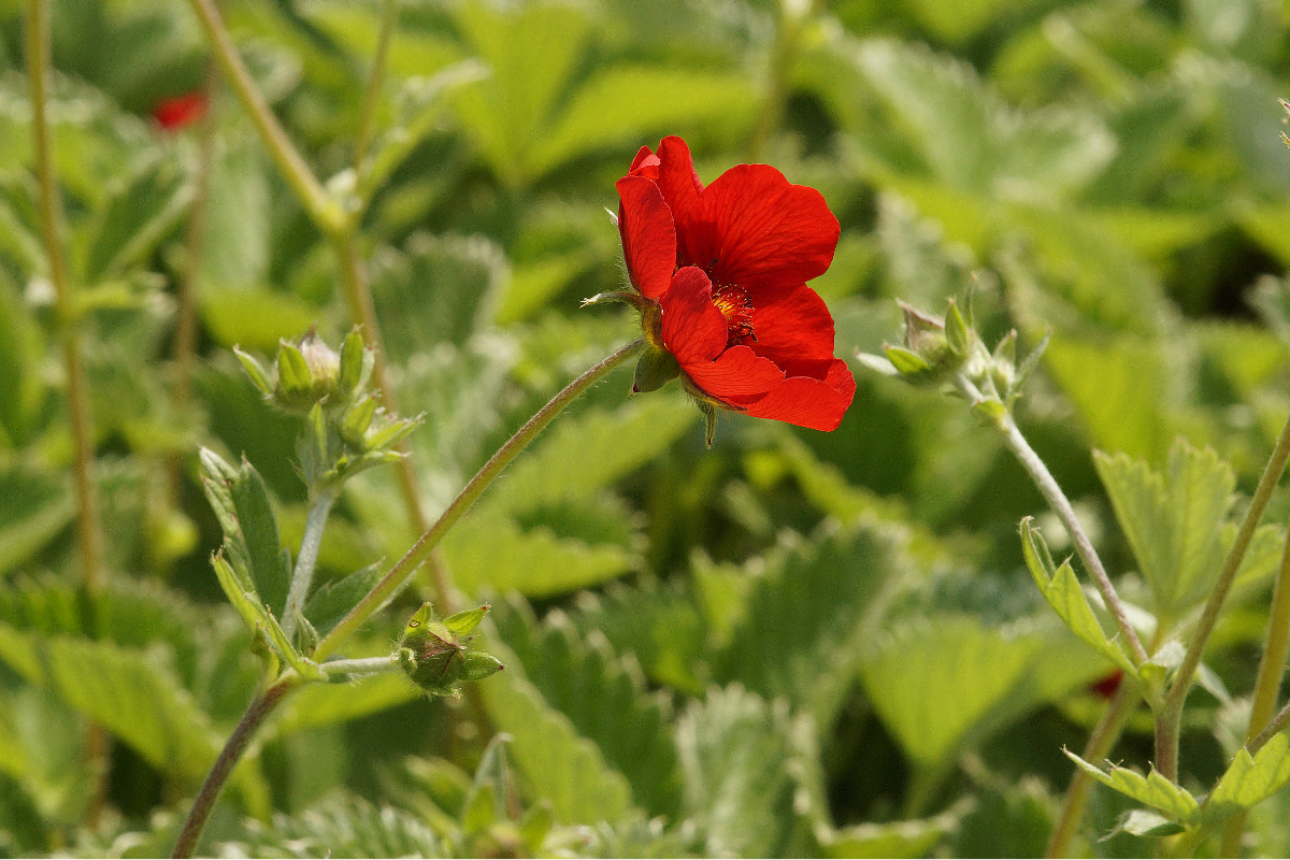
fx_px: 5375
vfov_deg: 9.1
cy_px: 430
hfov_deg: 13.7
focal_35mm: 150
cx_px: 645
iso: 400
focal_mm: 100
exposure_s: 1/160
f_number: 14
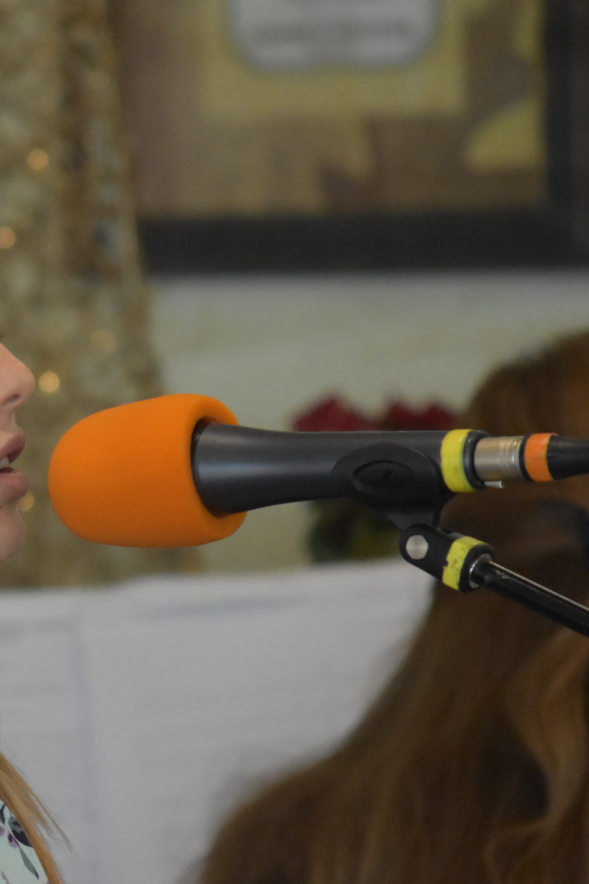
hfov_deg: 3.5
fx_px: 9571
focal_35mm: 390
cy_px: 439
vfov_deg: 5.3
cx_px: -52
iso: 4500
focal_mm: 150
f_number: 4.8
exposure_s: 1/1000
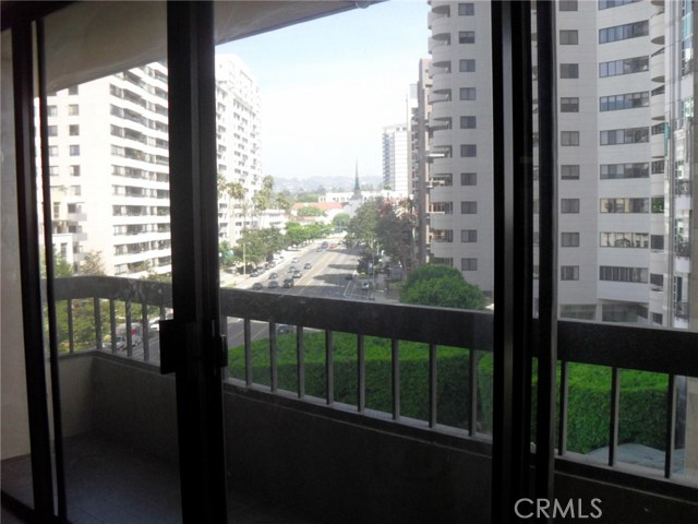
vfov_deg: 40.7
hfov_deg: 52.6
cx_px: 349
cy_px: 262
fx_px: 706
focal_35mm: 35
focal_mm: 6.2
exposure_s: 1/125
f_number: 2.8
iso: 100
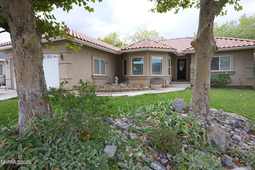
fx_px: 142
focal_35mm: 20
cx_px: 128
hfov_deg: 84.0
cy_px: 85
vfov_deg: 61.9
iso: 100
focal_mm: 20
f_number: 5
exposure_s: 1/60
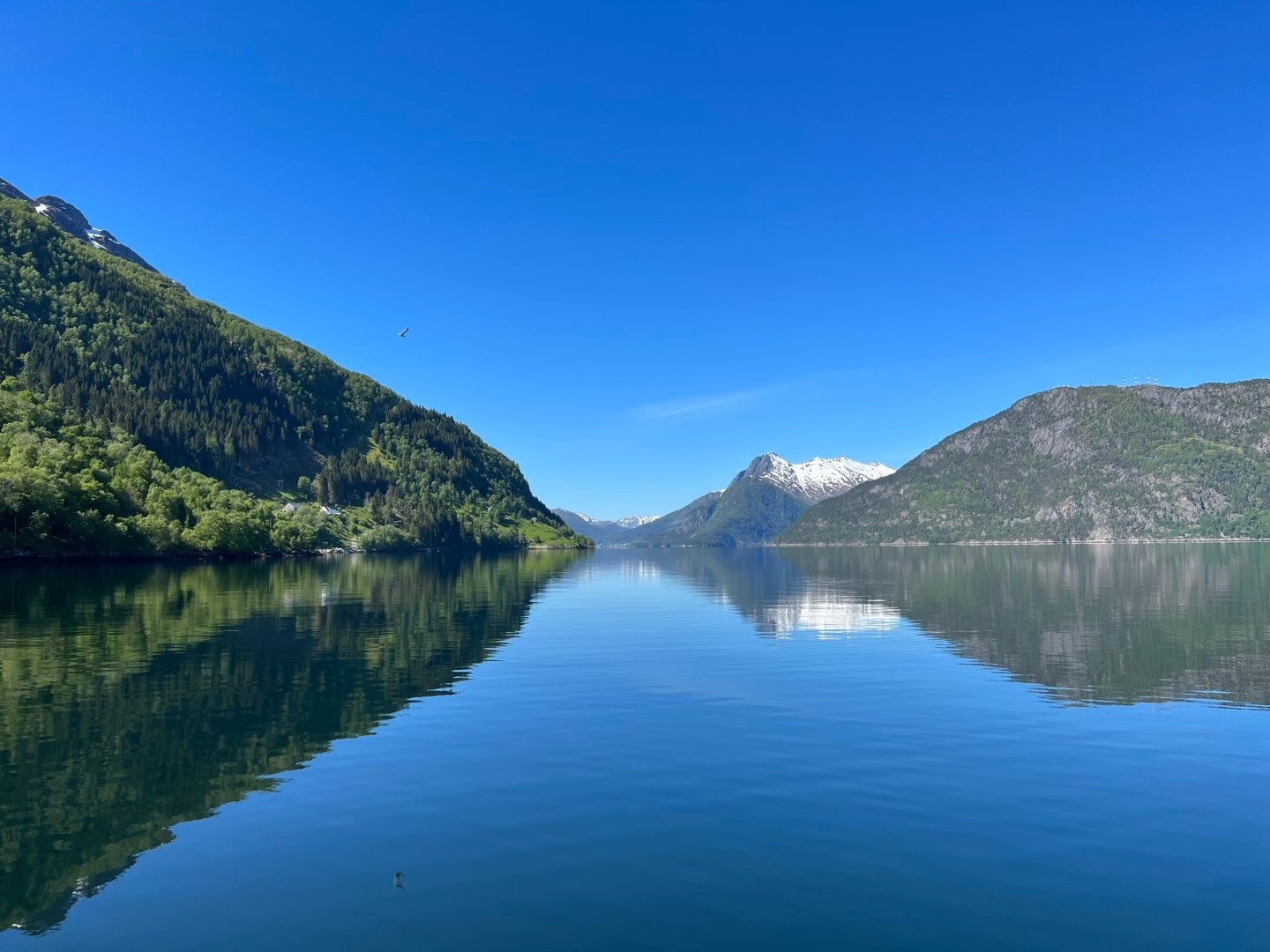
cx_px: 635
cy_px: 476
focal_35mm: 26
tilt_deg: +5.0
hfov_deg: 67.3
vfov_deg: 53.1
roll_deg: +1.3
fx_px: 954
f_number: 1.5
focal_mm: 5.7
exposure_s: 1/3460
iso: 50
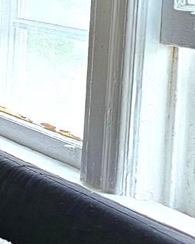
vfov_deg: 13.2
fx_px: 1039
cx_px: -421
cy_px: 10
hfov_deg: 8.6
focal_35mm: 144
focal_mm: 6.3
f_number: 1.7
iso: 400
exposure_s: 1/120
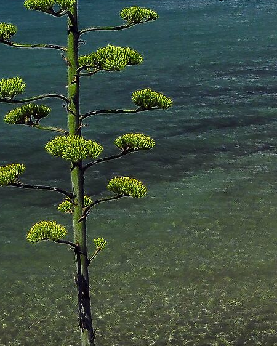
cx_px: 534
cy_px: -50
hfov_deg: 11.7
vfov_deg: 15.5
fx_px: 1229
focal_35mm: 120
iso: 200
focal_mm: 20
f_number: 11
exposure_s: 1/100
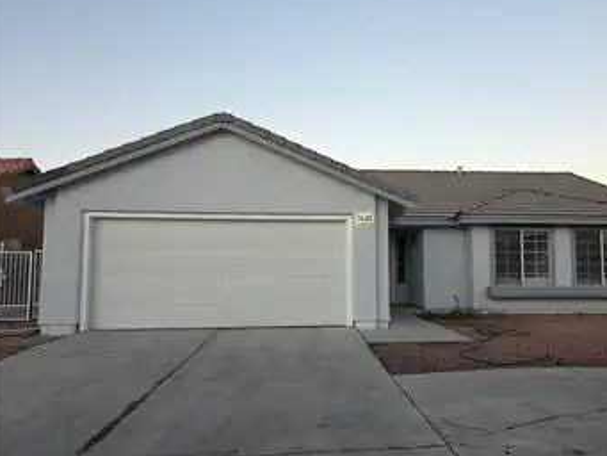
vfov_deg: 51.4
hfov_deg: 65.0
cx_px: 345
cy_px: 240
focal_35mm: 27
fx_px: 474
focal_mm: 6.3
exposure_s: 1/180
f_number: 1.7
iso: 50
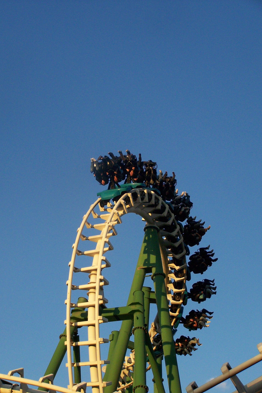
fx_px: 862
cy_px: 197
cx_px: 119
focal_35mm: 79
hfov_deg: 17.3
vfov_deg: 25.7
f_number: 3.2
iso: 160
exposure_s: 1/800
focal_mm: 12.4
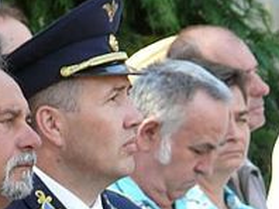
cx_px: 3
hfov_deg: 2.1
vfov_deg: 1.5
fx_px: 7792
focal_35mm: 968
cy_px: 175
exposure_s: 1/100
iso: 100
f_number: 3.6
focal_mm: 56.8
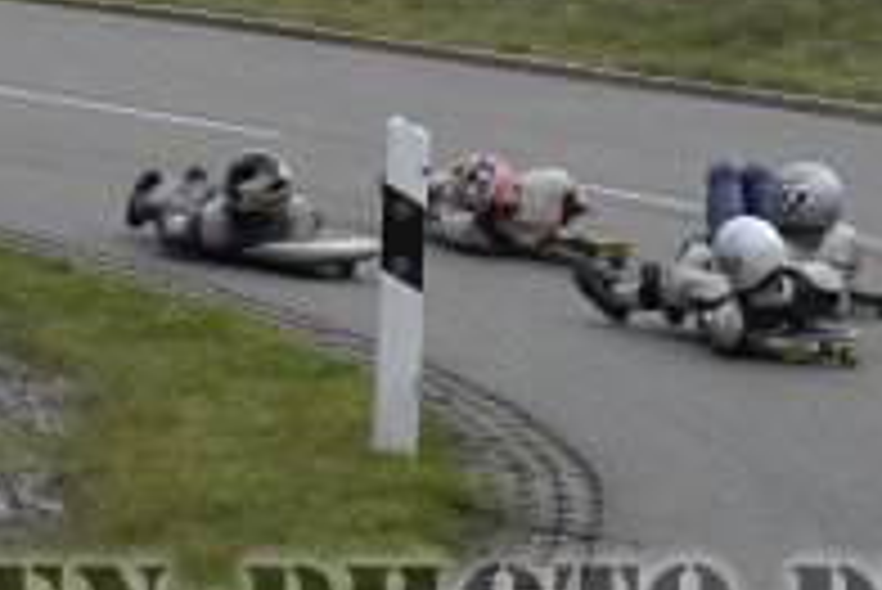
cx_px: -272
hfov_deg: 7.8
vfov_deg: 5.3
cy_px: -108
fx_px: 6389
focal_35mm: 261
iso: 640
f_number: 6.3
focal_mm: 55
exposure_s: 1/160
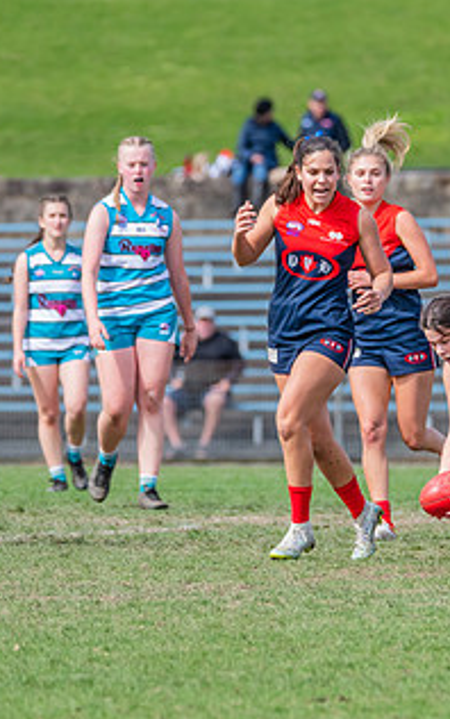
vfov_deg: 3.0
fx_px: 13574
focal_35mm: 693
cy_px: 415
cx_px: 430
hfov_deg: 1.9
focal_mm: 360
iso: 800
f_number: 7.1
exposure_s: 1/1600
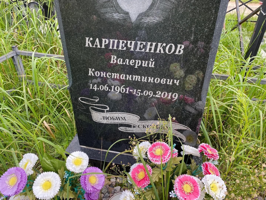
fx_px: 200
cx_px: 133
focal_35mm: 26
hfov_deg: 67.3
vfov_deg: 53.1
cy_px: 100
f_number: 1.8
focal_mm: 4.25
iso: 32
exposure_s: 1/187
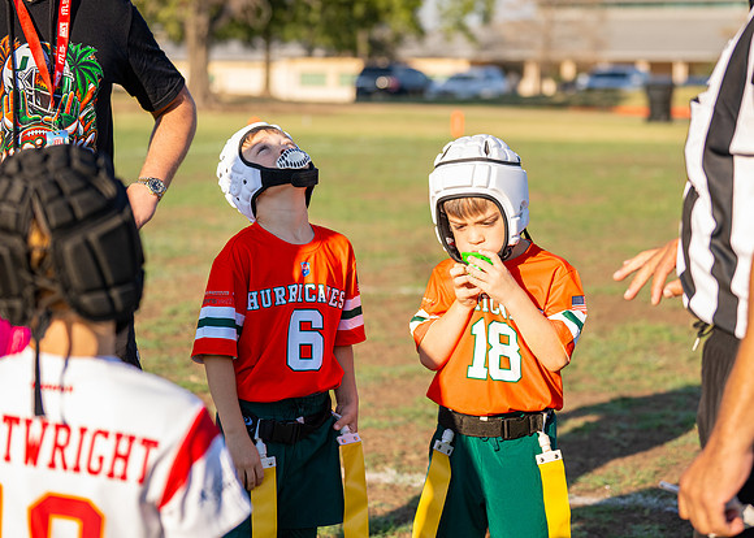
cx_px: 431
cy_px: 215
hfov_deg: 22.4
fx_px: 1907
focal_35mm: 89
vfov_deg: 16.1
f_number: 2.8
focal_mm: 70
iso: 250
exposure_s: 1/2000
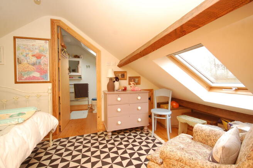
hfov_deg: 100.5
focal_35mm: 15
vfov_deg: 77.1
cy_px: 84
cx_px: 126
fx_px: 105
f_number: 4
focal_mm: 10
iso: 560
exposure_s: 1/60
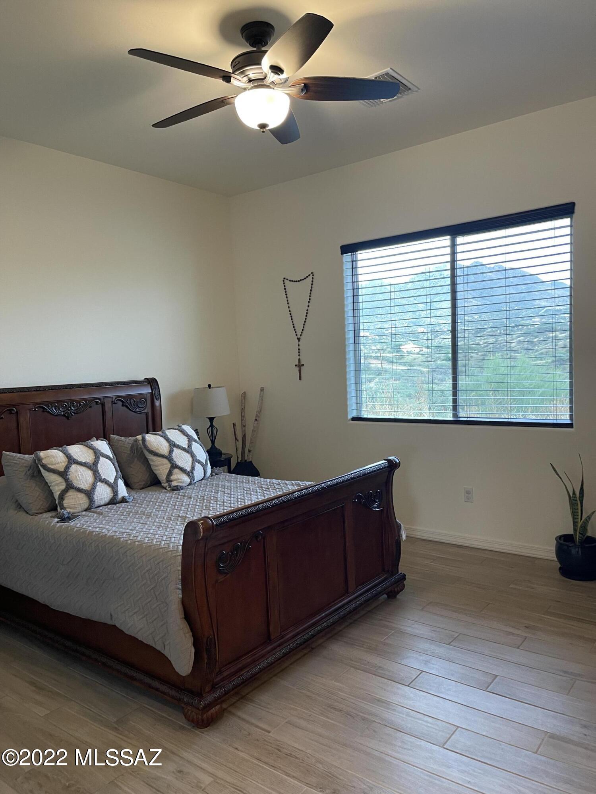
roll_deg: +2.0
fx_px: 597
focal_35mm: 26
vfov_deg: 67.3
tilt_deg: -3.9
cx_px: 298
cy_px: 397
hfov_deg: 53.1
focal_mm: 5.1
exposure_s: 1/60
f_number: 1.6
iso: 100
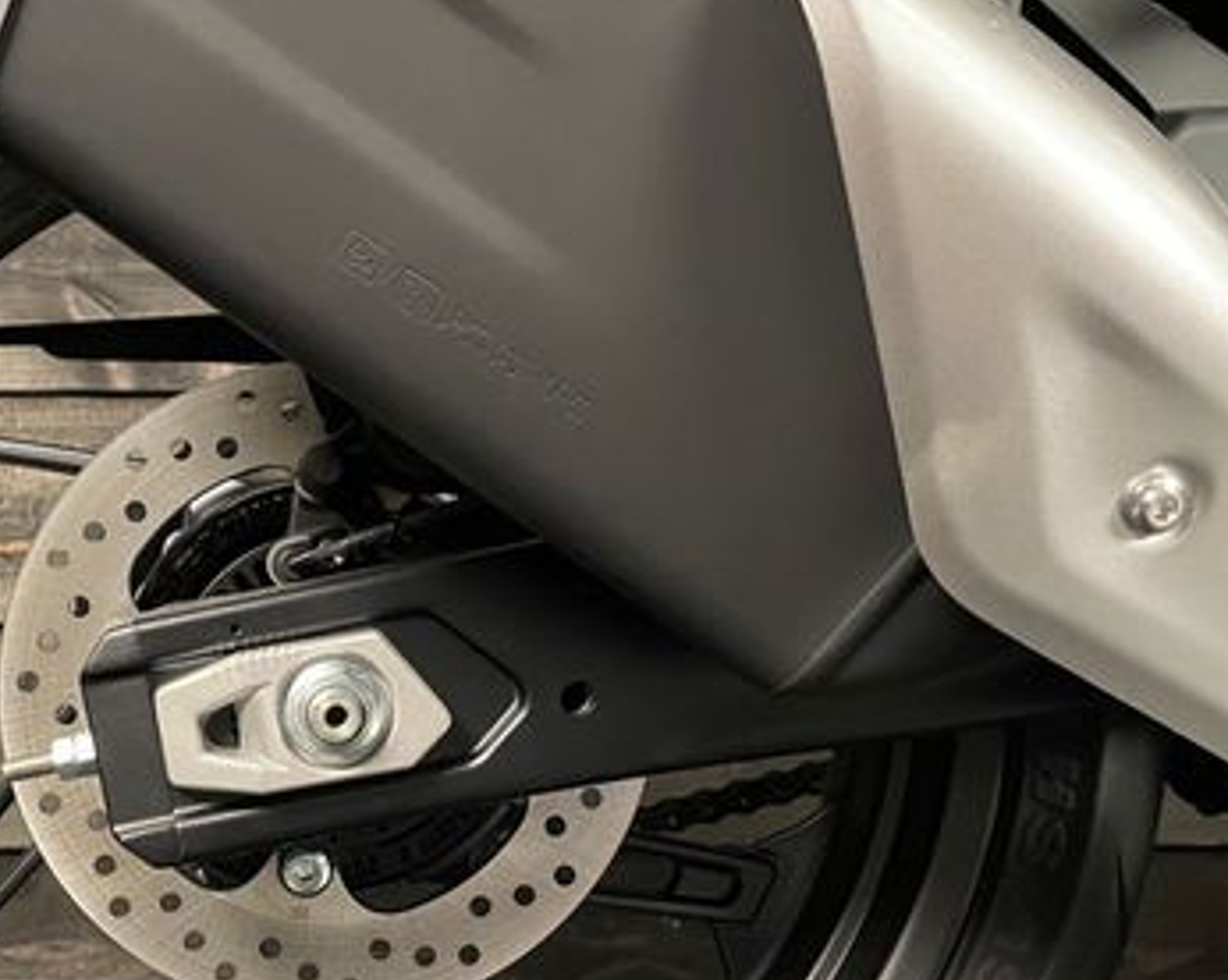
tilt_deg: +2.6
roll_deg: +0.8
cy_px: 657
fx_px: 1706
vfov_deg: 31.8
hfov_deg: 38.6
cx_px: 316
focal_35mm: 47
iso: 640
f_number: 1.6
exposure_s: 1/25
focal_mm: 4.2
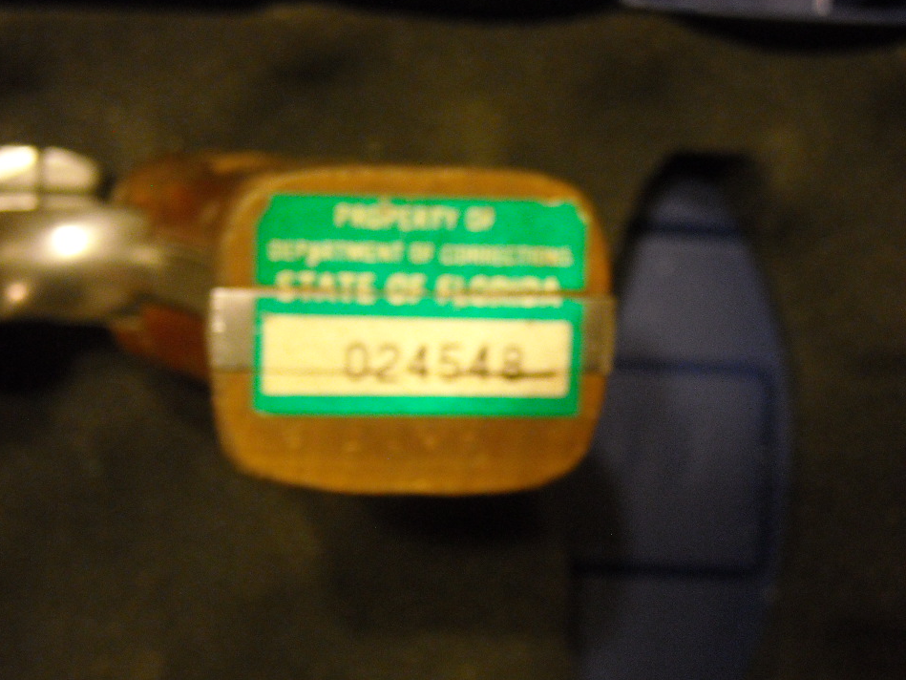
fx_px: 2146
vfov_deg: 18.0
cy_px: 345
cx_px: 418
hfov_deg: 23.8
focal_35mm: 82
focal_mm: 12.3
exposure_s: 1/8
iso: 475
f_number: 7.7
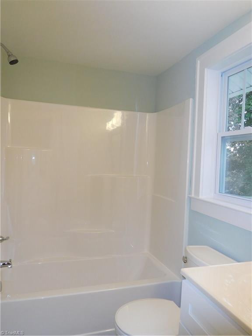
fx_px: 243
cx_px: 126
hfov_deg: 54.9
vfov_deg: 69.4
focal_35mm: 25
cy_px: 168
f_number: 3.4
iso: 180
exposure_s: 1/30
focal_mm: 4.5
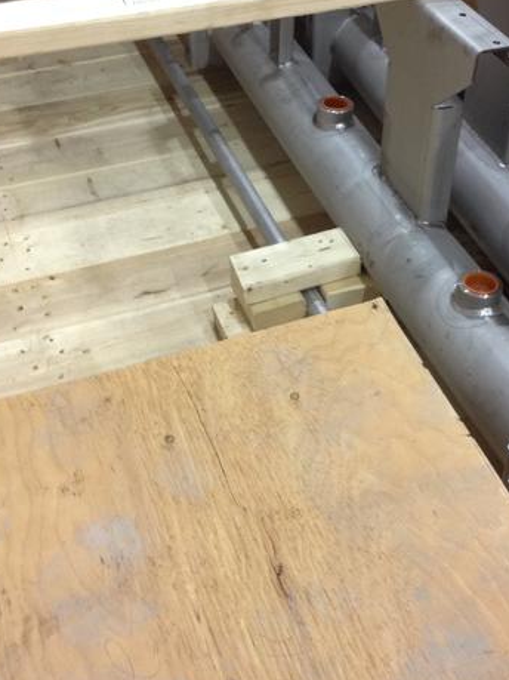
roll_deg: +1.3
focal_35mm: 61
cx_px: 330
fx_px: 1196
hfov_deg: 23.9
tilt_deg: -38.4
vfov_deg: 31.6
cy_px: 268
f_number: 2.4
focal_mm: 4.28
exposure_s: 1/20
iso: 125
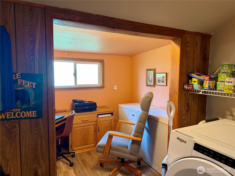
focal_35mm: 24
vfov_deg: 56.8
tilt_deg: -5.4
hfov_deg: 71.6
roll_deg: +0.0
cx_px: 118
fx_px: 163
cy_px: 88
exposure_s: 1/60
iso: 200
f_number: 1.78
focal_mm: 6.76
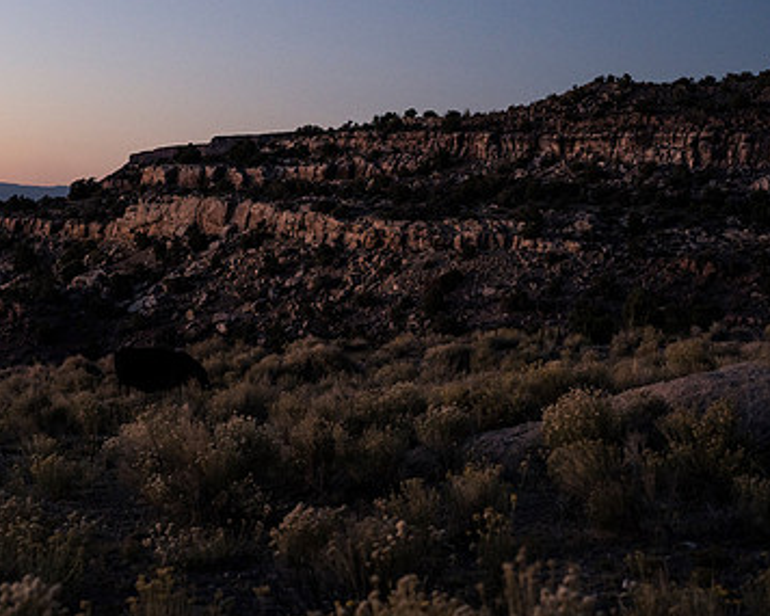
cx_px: 348
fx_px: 1915
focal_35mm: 84
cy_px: 211
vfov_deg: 18.2
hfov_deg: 22.7
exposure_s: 1/80
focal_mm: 55
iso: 1250
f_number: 2.8
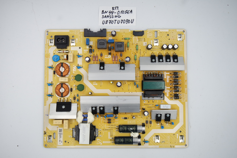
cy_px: 79
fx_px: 283
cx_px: 118
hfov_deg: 45.4
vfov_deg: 31.2
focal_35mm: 43
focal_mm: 16
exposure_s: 1/125
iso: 160
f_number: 5.6
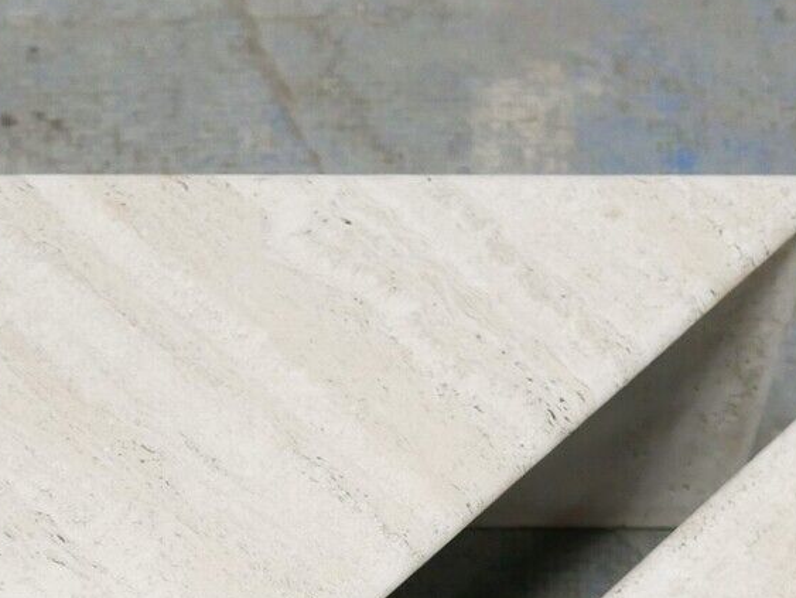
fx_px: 3267
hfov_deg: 13.8
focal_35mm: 142
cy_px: 1021
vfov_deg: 10.0
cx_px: 171
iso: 1250
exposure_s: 1/60
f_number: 1.7
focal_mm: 20
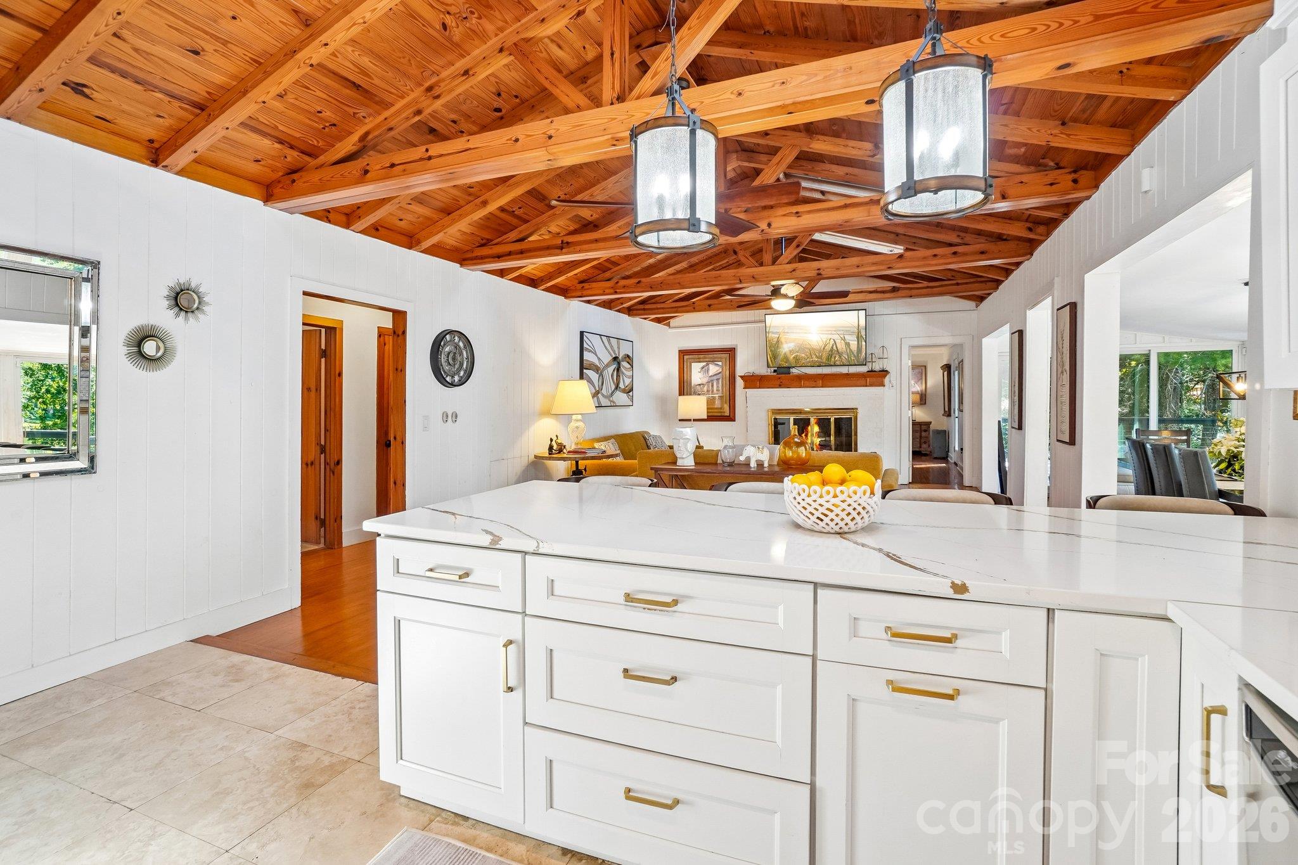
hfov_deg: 100.4
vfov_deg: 77.3
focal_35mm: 15
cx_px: 649
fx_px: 541
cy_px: 432
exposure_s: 1/25
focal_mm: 10
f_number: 8
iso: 400
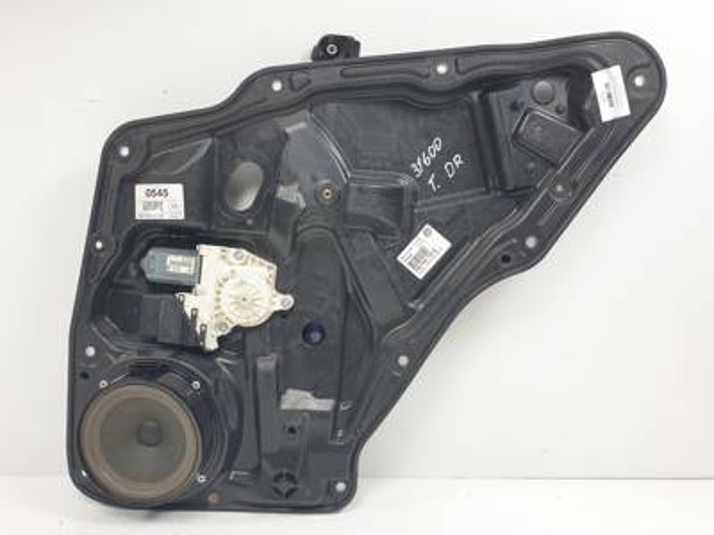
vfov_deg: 53.1
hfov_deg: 67.3
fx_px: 536
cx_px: 357
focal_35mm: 26
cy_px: 268
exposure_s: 1/130
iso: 50
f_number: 2.4
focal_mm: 4.3
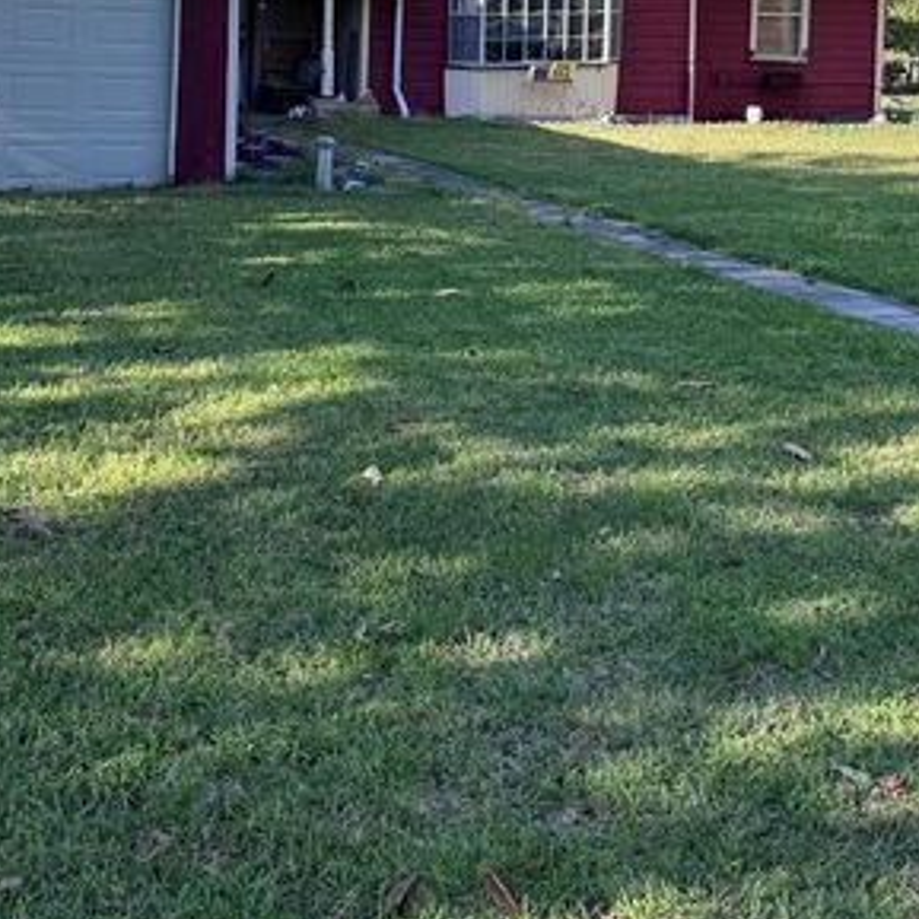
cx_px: 366
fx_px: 1472
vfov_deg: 32.4
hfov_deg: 34.6
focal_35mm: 49
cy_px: 40
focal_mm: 6.76
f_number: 1.78
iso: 80
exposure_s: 1/1456
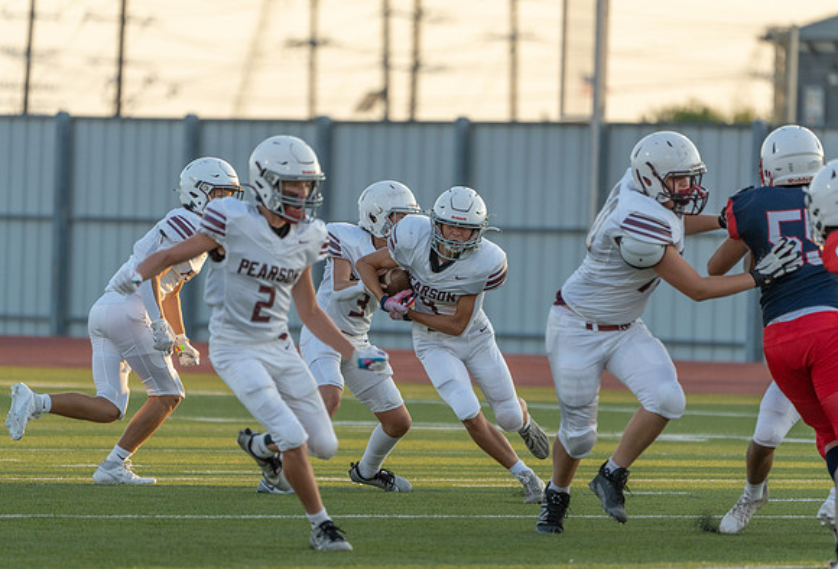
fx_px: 10198
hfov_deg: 4.7
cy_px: 293
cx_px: 440
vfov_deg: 3.2
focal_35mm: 436
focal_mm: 400
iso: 640
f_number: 5.6
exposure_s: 1/1000
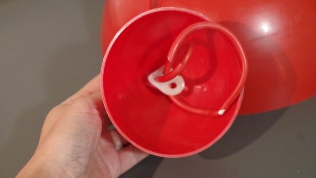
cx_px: 159
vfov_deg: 21.6
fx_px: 465
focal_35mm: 56
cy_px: 74
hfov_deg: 37.5
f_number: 3.5
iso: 3200
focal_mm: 35
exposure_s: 1/15
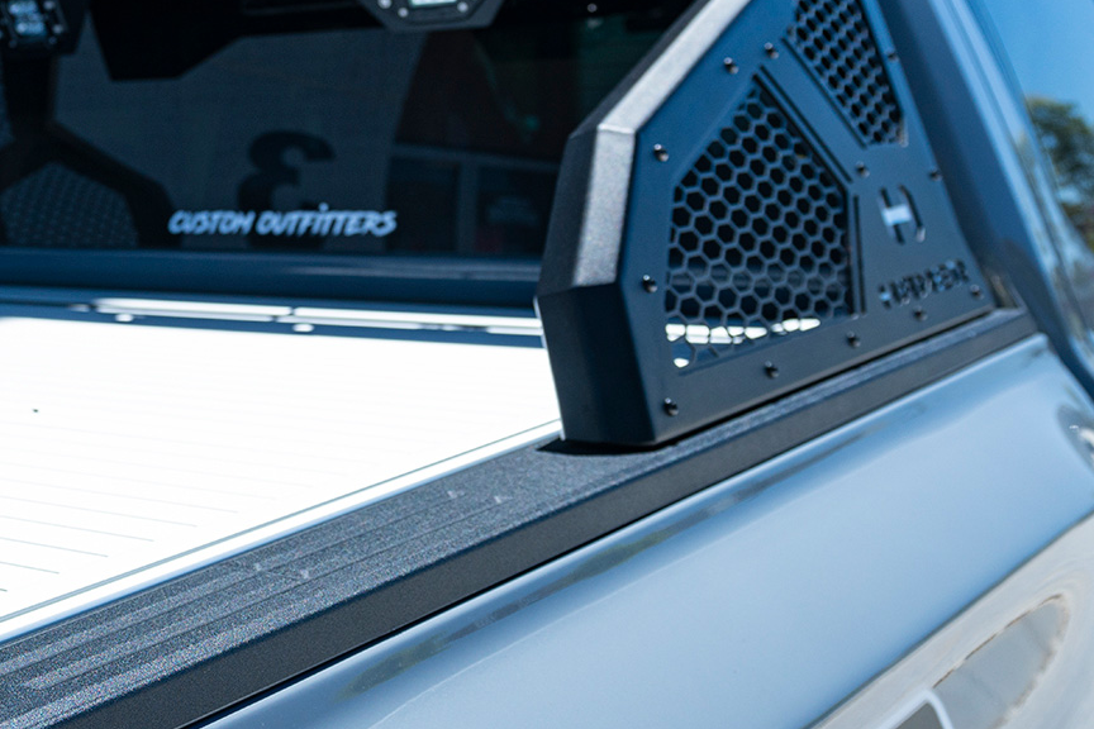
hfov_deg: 36.6
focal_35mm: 50
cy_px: 276
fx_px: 1519
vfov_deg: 26.9
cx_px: 66
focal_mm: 24
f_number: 5
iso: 100
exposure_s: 1/250
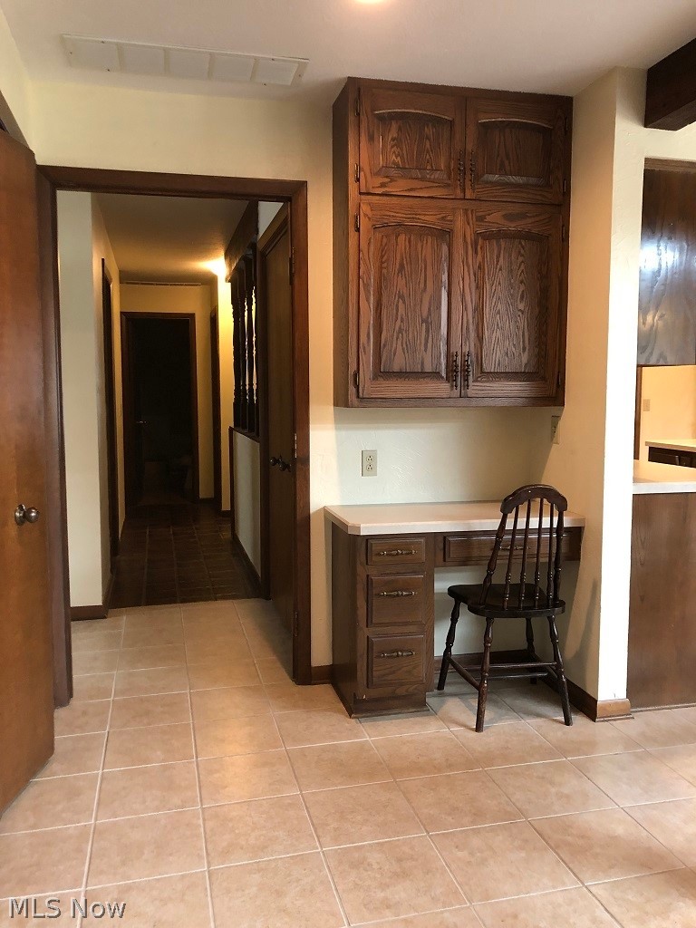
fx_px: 751
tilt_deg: -5.1
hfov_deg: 49.7
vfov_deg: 63.4
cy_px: 464
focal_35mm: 28
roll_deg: -0.1
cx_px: 348
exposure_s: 1/15
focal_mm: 3.99
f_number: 1.8
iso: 64
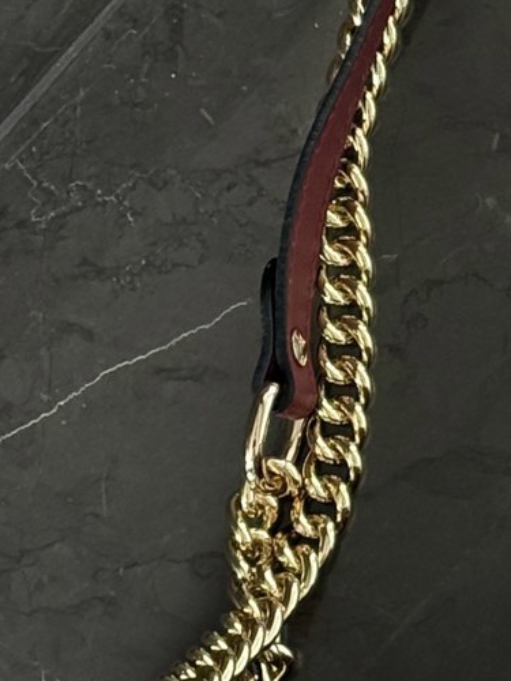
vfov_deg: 10.3
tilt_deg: -85.0
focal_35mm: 192
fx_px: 3779
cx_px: 570
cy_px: 308
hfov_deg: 7.7
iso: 160
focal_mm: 6.76
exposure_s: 1/67
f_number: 1.78
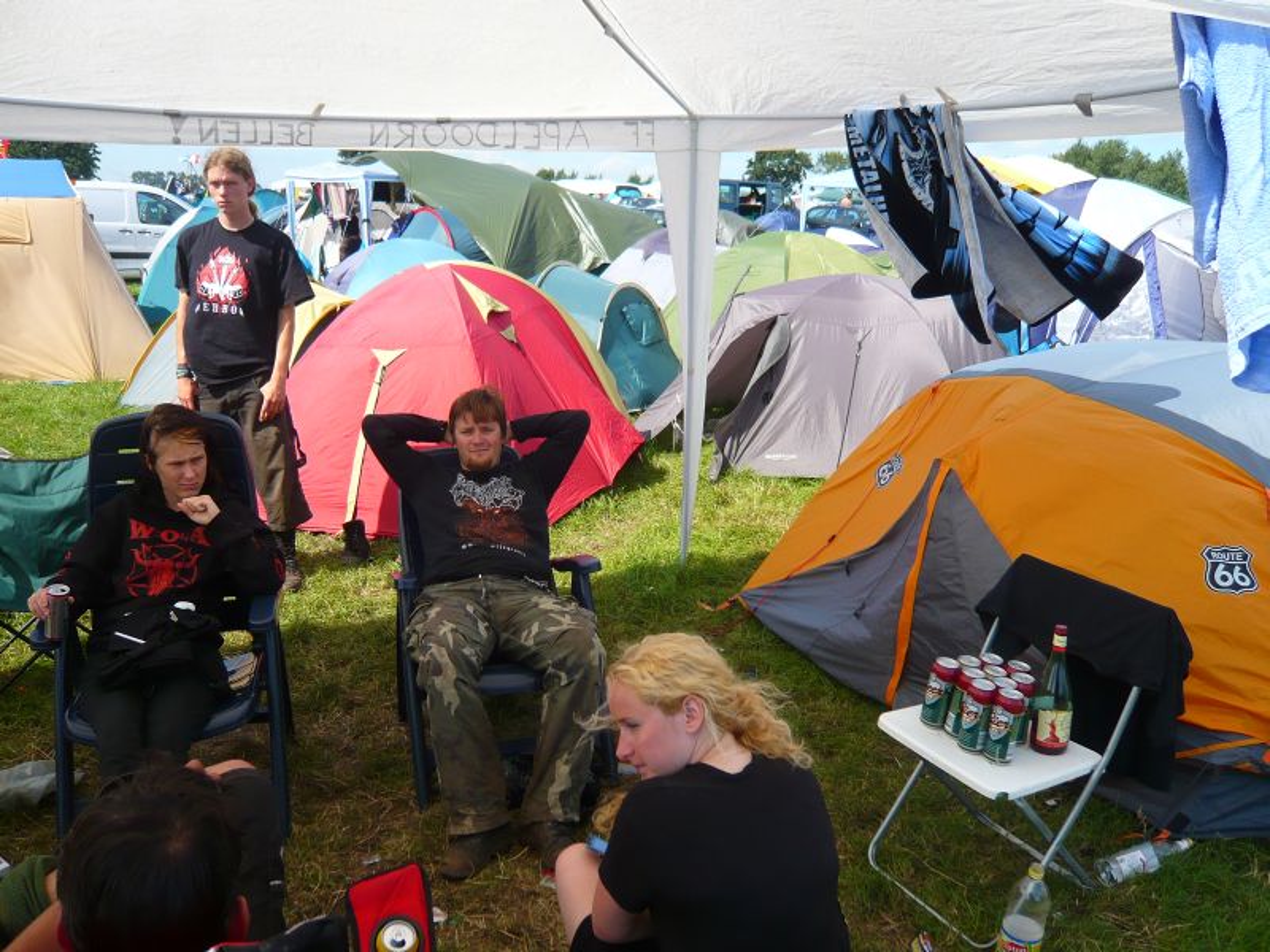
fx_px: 1027
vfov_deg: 49.7
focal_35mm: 28
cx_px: 635
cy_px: 476
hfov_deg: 63.4
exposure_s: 1/800
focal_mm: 4.6
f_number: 2.8
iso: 100
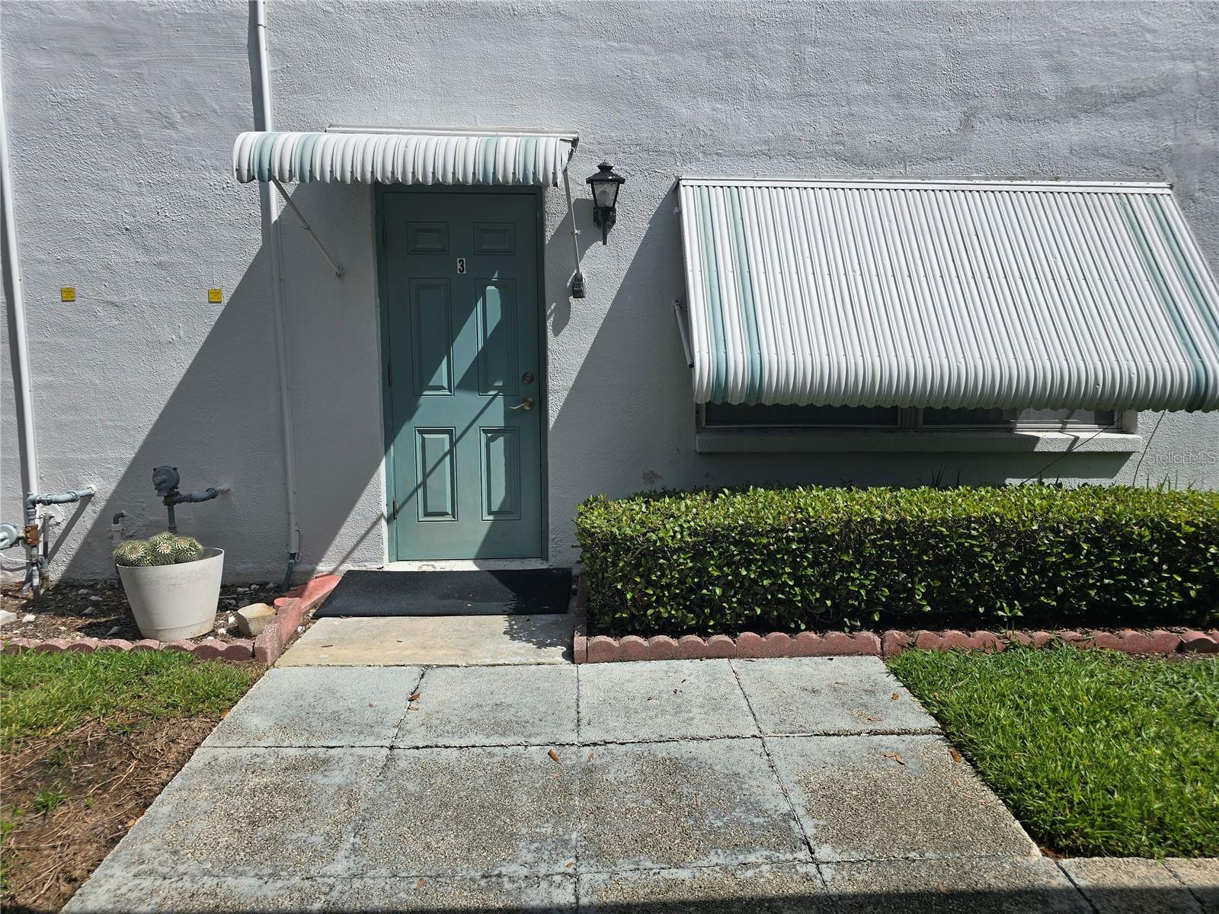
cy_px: 457
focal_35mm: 23
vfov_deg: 58.9
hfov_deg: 73.9
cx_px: 610
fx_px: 810
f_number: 1.7
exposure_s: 1/1468
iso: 12
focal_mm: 6.3
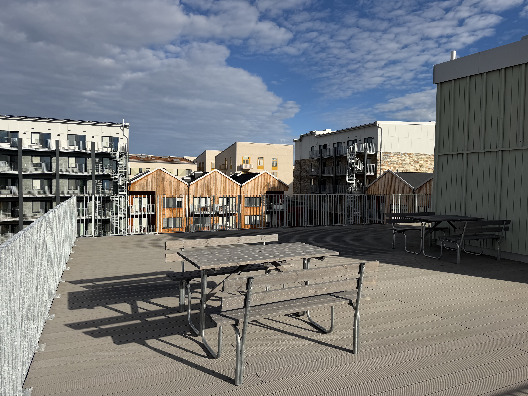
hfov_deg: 71.6
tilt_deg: -2.6
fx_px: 366
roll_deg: -0.2
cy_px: 198
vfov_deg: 56.8
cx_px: 264
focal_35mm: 24
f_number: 1.78
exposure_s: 1/6711
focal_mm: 6.76
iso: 80
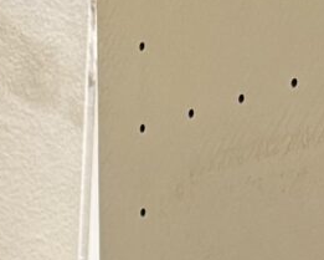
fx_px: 2206
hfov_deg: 8.0
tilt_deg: -12.2
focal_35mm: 230
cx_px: -356
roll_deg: -0.6
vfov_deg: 5.5
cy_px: 1179
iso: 125
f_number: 1.78
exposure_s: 1/121
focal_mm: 6.76
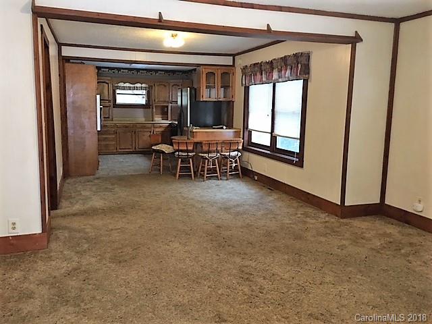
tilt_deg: -6.5
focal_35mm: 29
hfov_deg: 61.7
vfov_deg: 48.2
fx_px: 362
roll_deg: -1.6
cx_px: 216
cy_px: 162
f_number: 2.2
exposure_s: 1/8
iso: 100
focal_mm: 4.15
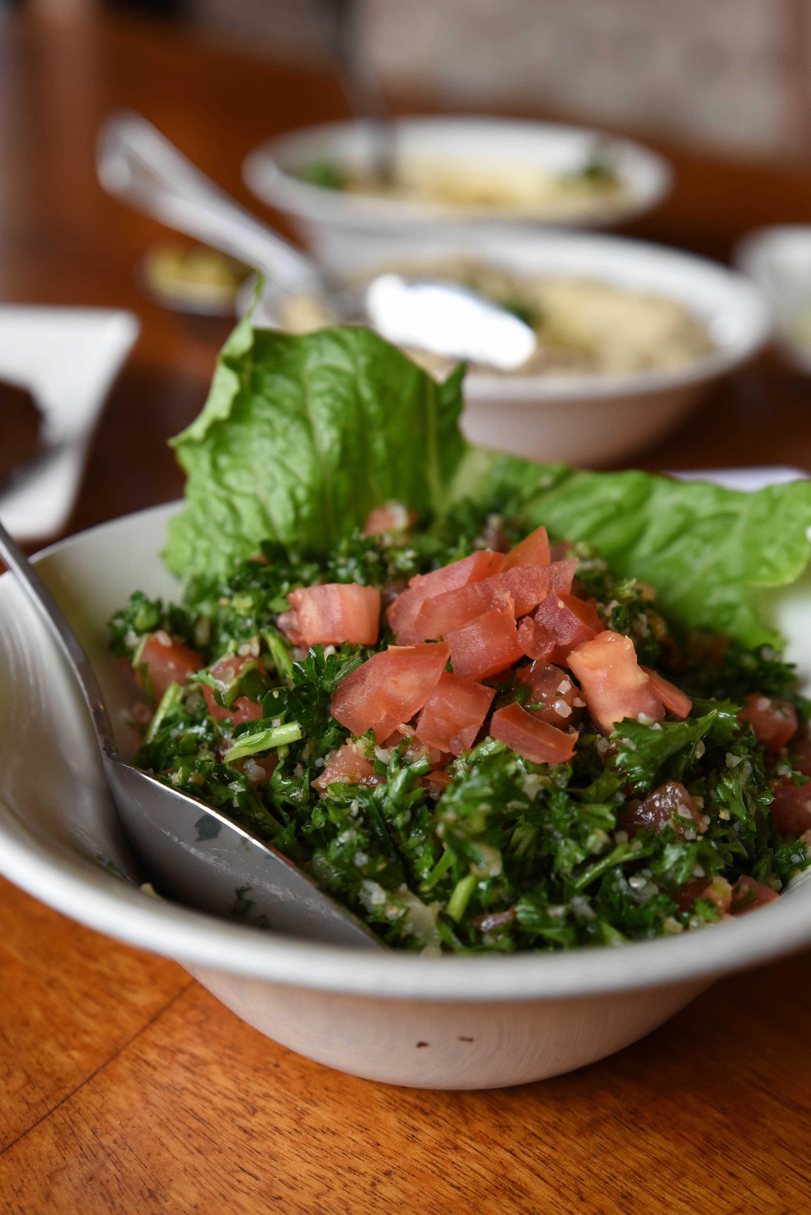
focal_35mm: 65
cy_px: 702
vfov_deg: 30.9
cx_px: 432
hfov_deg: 20.9
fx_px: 2194
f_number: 4.5
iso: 1600
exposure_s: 1/250
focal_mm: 55
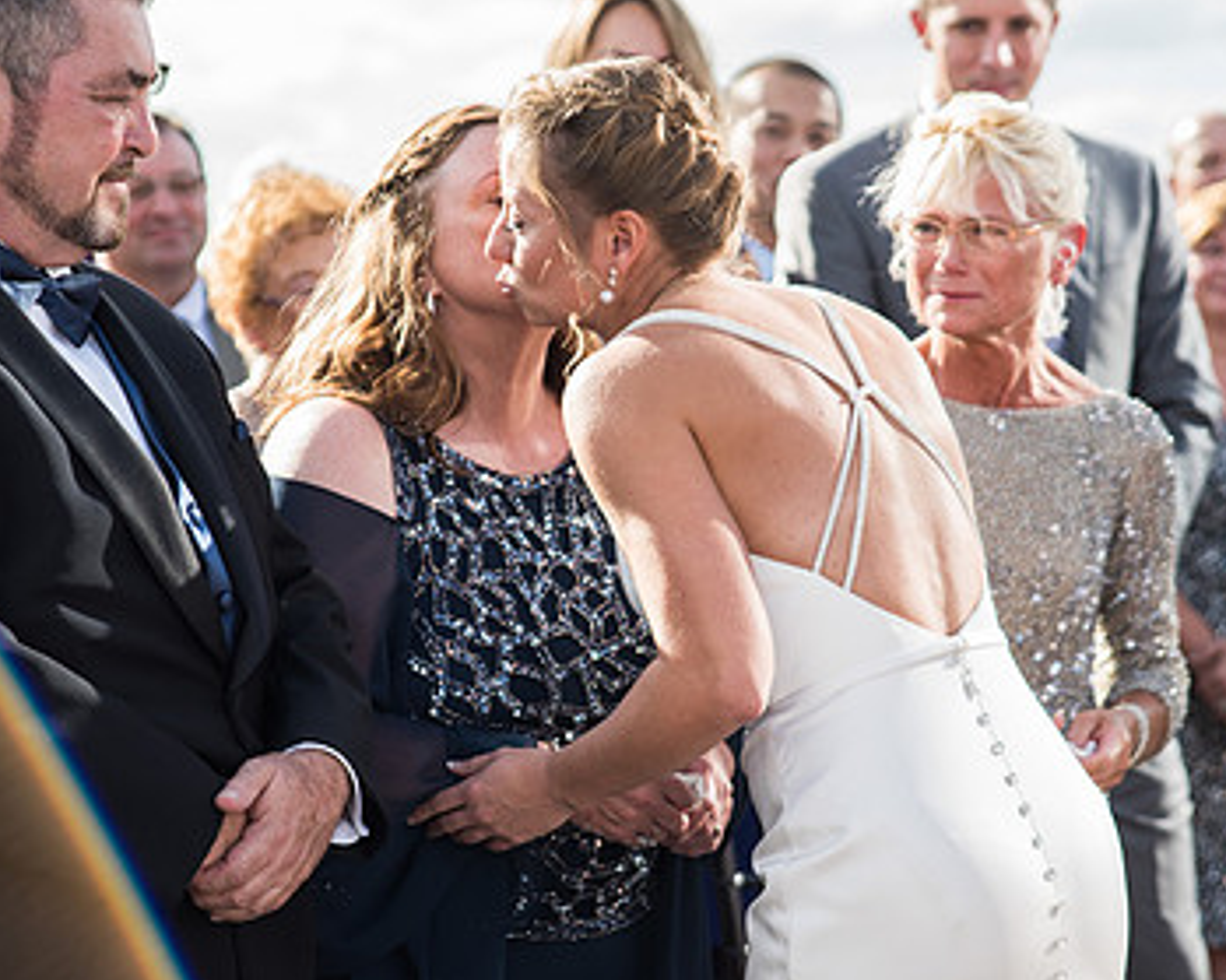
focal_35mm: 128
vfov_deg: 12.0
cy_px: 526
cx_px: 631
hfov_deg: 15.0
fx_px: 4643
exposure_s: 1/640
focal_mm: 70
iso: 125
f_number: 2.8
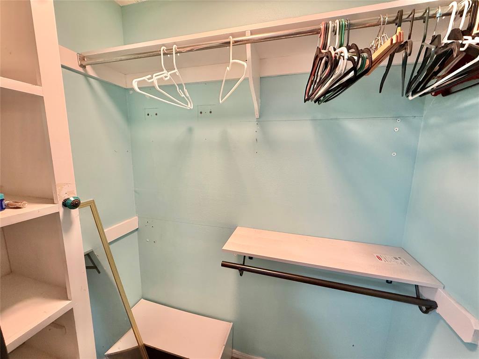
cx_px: 240
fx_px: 194
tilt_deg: -9.0
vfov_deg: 85.7
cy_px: 180
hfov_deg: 102.1
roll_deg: -0.6
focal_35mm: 14
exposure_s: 1/120
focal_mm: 2.22
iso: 320
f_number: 2.2
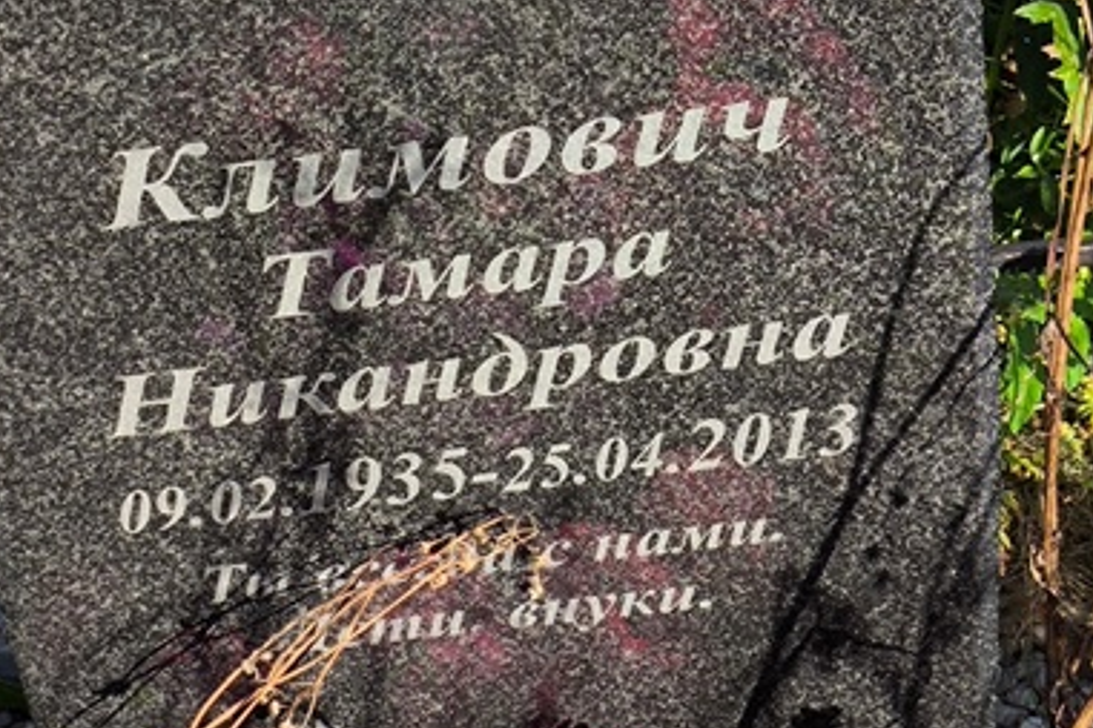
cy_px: 292
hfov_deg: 18.6
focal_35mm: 109
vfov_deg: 12.6
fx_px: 3309
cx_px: 280
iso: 50
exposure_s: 1/811
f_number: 1.7
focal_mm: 4.71
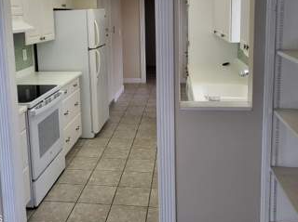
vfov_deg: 36.2
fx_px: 335
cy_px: 66
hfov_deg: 47.6
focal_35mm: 39
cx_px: 119
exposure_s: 1/120
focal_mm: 5.4
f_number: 1.8
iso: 80
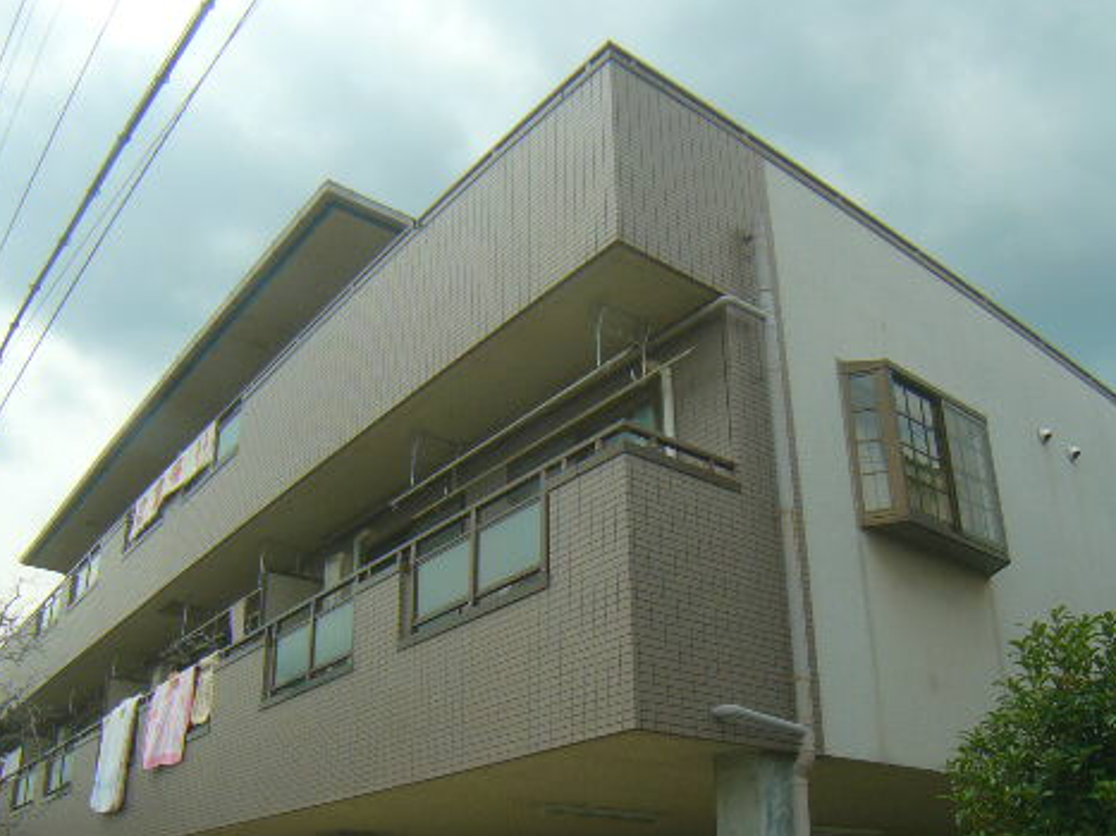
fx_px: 1547
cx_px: 545
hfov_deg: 39.7
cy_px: 552
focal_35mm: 48
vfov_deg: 30.1
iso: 50
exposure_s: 1/100
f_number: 8
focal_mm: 5.8
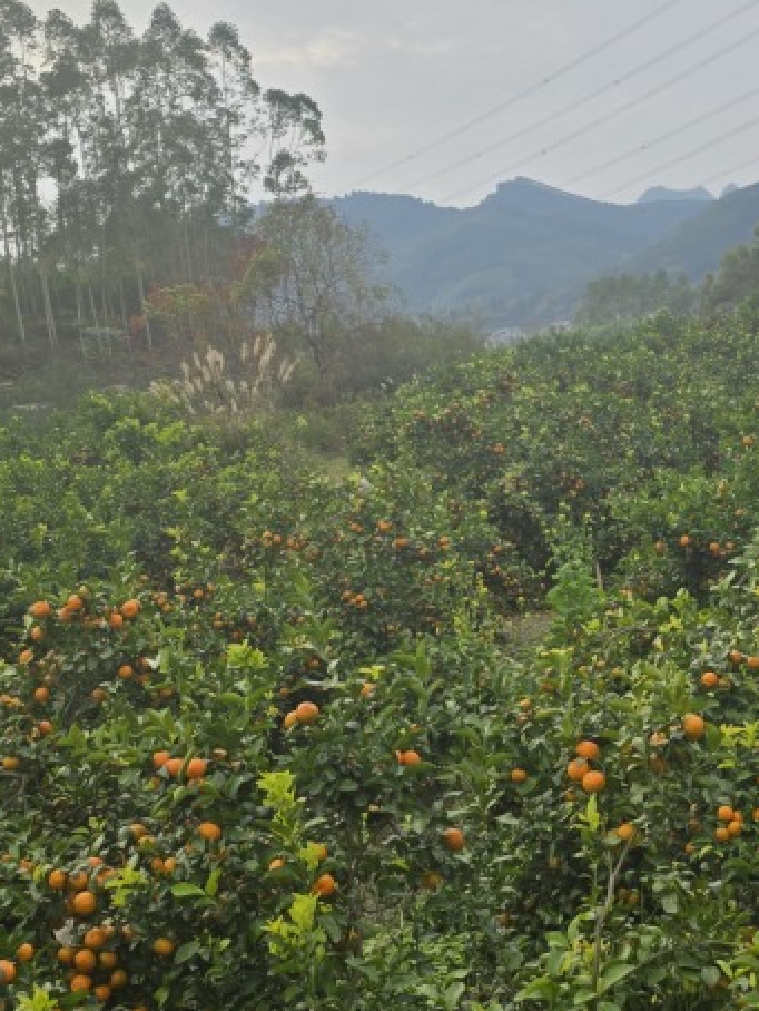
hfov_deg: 26.5
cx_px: 612
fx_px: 1577
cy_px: 522
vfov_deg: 35.5
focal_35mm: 54
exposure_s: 1/726
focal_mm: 6.3
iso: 12
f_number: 1.7
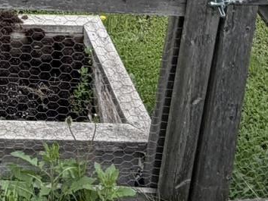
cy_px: -175
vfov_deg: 15.3
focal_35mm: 81
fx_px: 627
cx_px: -74
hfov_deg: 21.9
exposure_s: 1/770
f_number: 2.2
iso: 32
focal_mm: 2.22
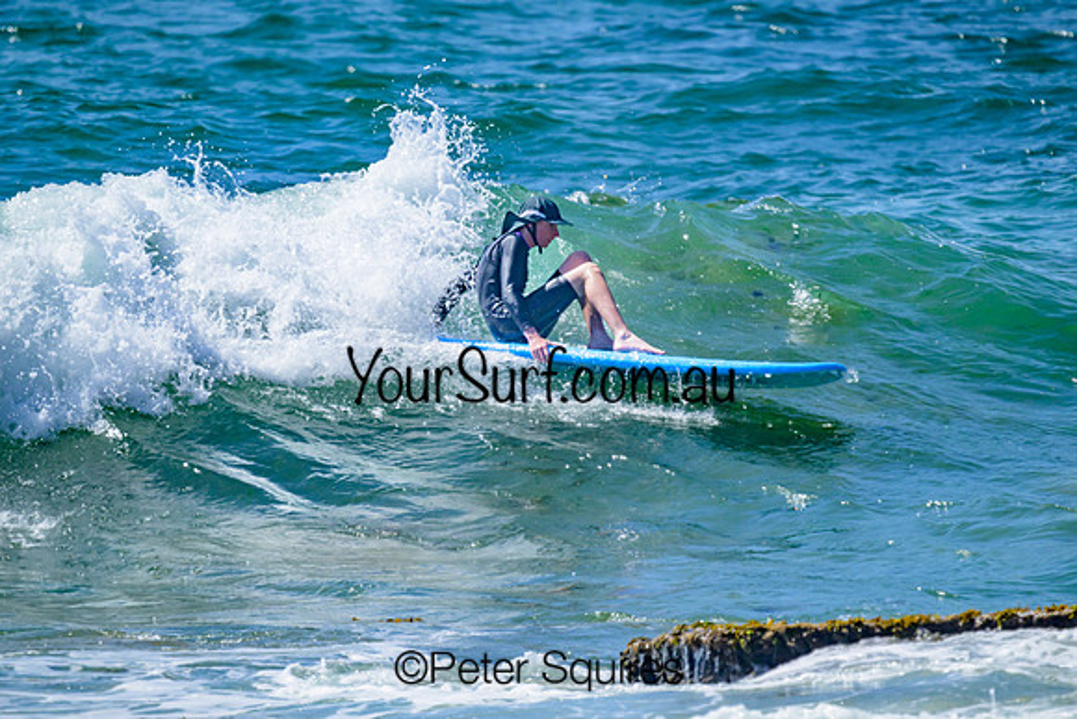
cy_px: 360
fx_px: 33513
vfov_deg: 1.2
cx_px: 538
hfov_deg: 1.8
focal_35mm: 1120
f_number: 9
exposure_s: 1/2000
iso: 500
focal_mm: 1120
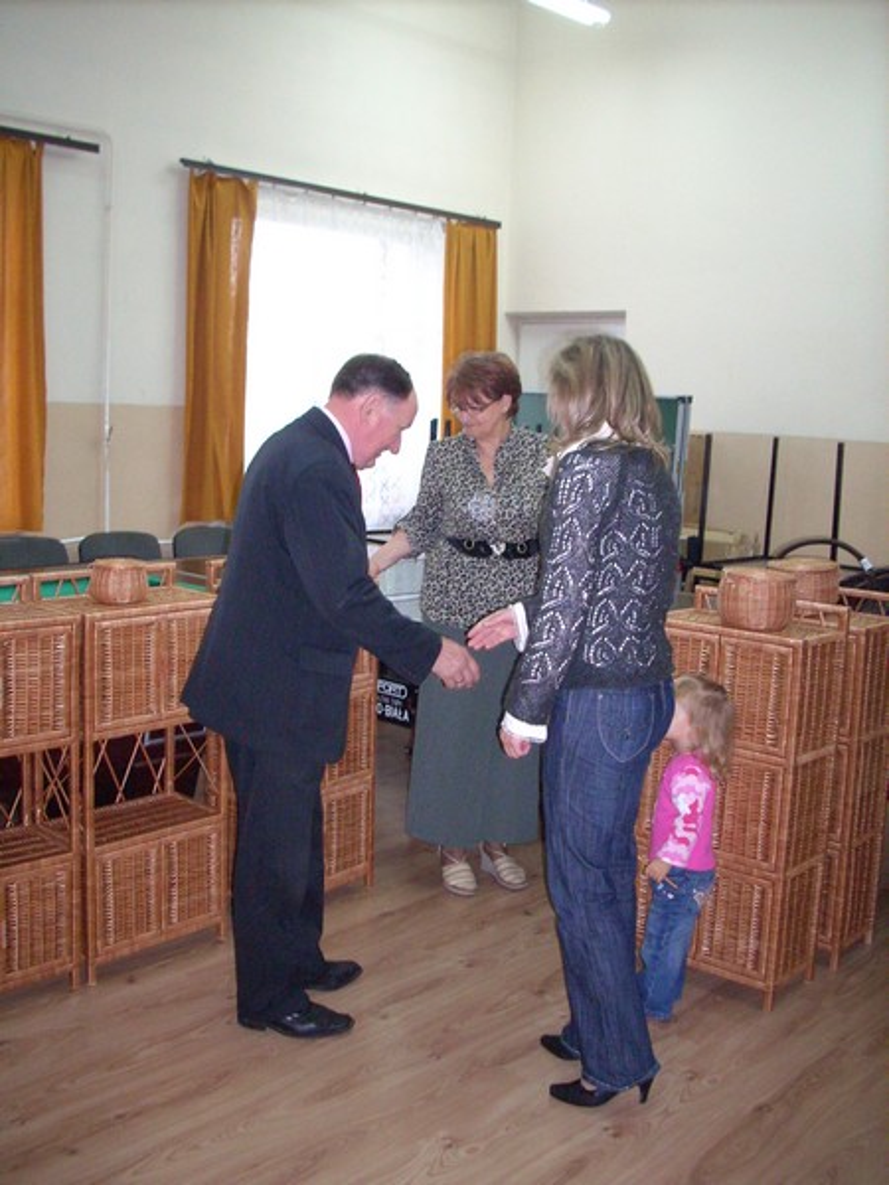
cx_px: 444
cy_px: 592
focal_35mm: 37
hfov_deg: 38.7
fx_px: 1267
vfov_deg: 50.1
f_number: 2.8
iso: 400
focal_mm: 6.2
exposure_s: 1/60
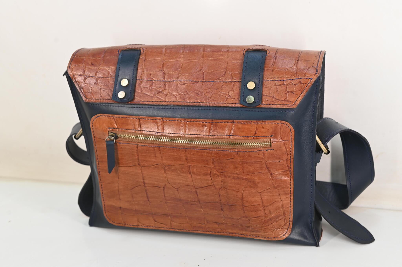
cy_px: 134
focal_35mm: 50
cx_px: 201
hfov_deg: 39.6
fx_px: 558
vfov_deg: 27.0
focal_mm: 50
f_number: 6.3
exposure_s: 1/100
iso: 800
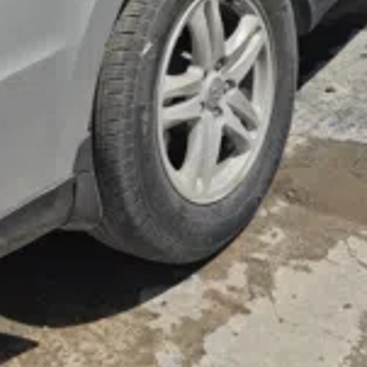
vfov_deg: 23.2
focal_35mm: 68
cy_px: -75
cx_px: 168
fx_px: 816
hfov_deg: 25.3
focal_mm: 4.94
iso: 50
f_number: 1.59
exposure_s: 1/6417
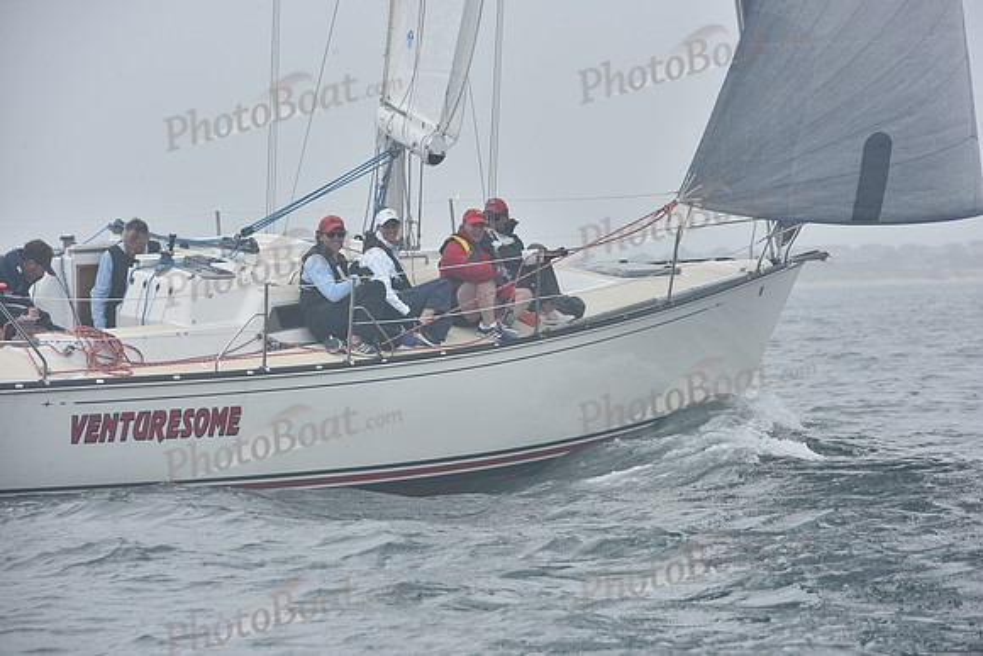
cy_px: 328
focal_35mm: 200
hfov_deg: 10.3
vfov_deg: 6.9
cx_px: 492
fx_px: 5462
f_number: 10
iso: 250
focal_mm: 200
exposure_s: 1/800
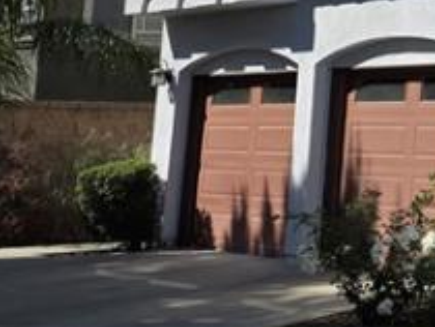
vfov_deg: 13.6
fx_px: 1321
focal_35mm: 105
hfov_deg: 16.1
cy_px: -89
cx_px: 760
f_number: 1.7
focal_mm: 6.3
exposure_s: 1/6355
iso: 80
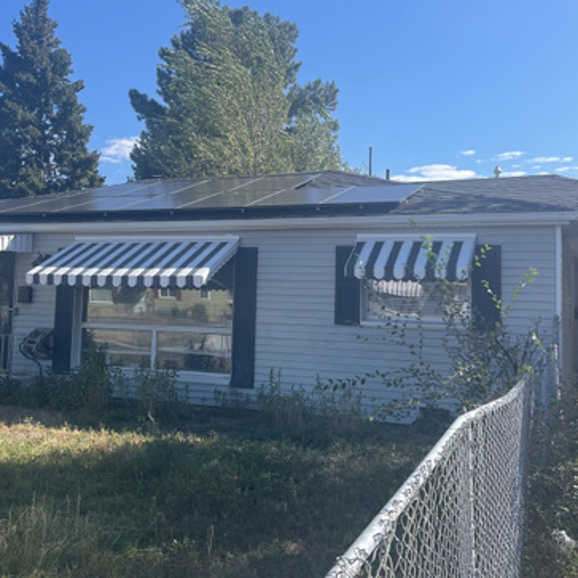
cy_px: 242
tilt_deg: +3.3
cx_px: 255
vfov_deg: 42.7
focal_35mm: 39
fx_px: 737
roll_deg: -1.0
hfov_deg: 42.8
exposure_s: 1/2083
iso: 32
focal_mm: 5.1
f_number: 1.6
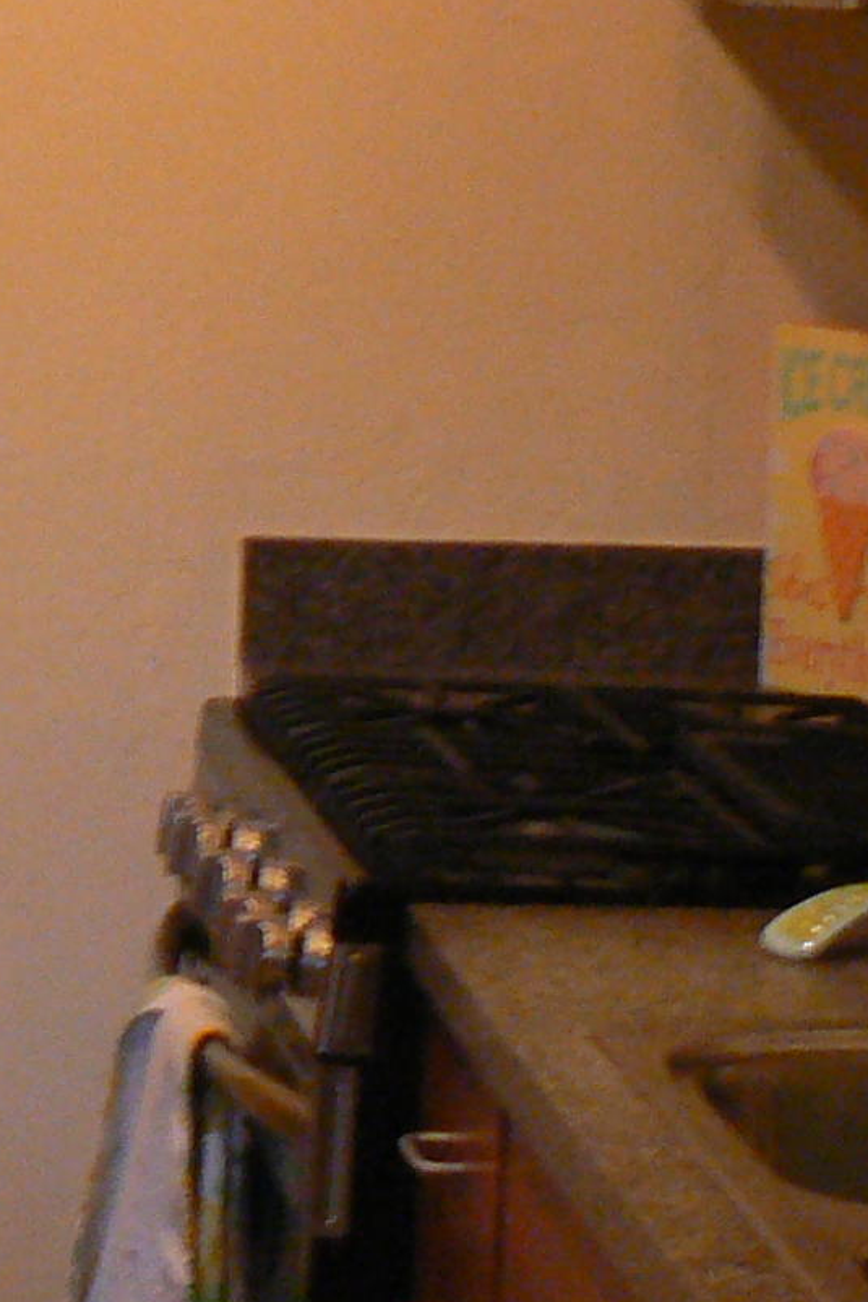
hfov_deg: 9.8
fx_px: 5061
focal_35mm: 140
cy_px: 664
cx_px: 71
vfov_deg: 14.7
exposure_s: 1/20
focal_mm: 6
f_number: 2.8
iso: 200
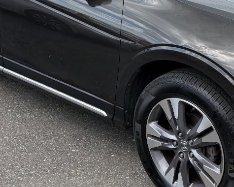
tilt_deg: -14.1
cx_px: 187
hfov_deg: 26.3
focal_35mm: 71
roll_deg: -2.6
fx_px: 492
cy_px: 12
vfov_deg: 21.0
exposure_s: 1/2299
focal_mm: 6.76
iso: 100
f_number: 1.78
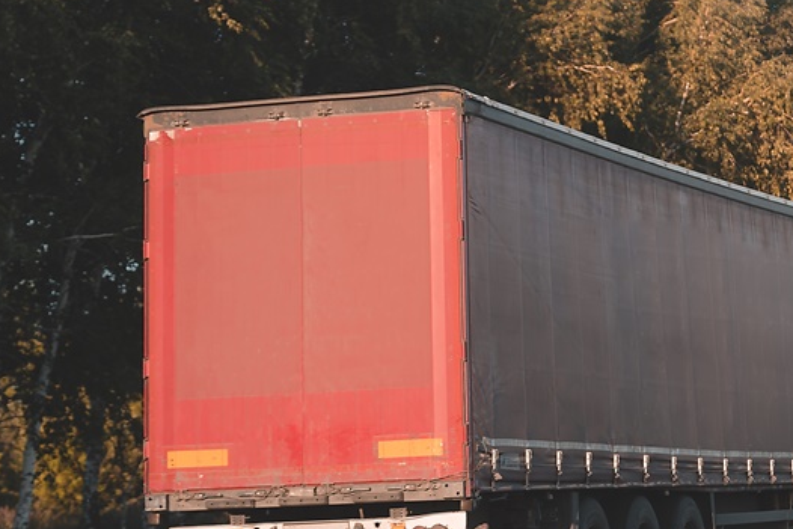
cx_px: 457
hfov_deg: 15.4
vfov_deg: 10.3
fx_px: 2930
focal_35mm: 133
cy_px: 254
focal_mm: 70
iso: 100
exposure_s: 1/500
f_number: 4
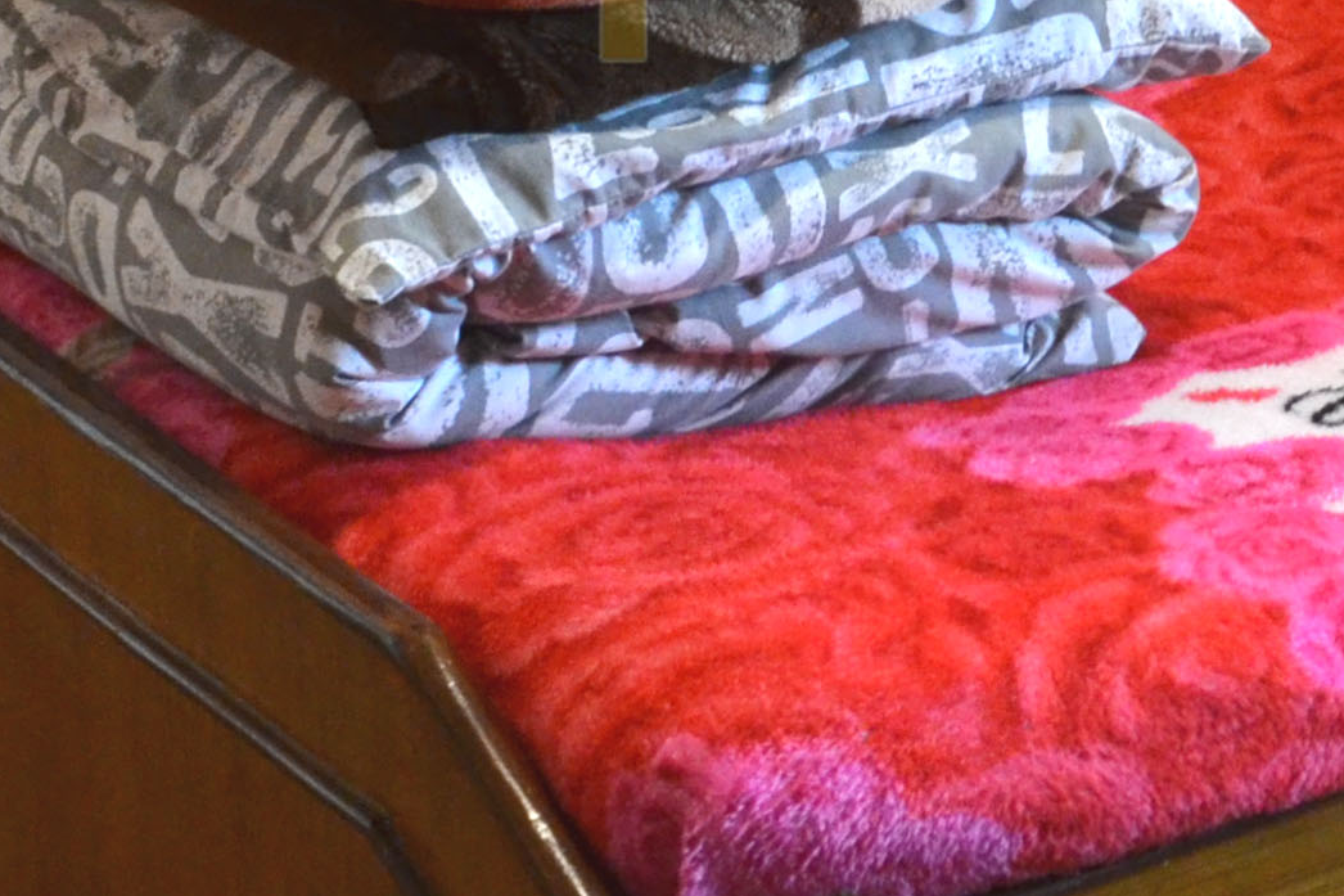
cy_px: 81
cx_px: 1623
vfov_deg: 11.4
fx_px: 4442
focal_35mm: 119
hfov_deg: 16.5
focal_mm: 18
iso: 1800
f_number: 5.6
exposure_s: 1/20
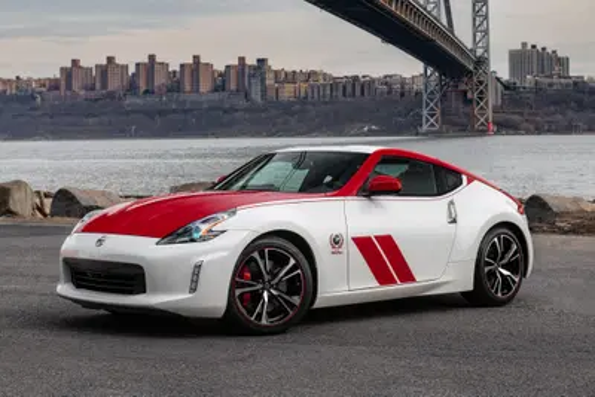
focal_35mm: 70
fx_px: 1157
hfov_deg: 28.8
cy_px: 198
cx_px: 298
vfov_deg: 19.5
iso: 250
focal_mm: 70
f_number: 9
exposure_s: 1/160
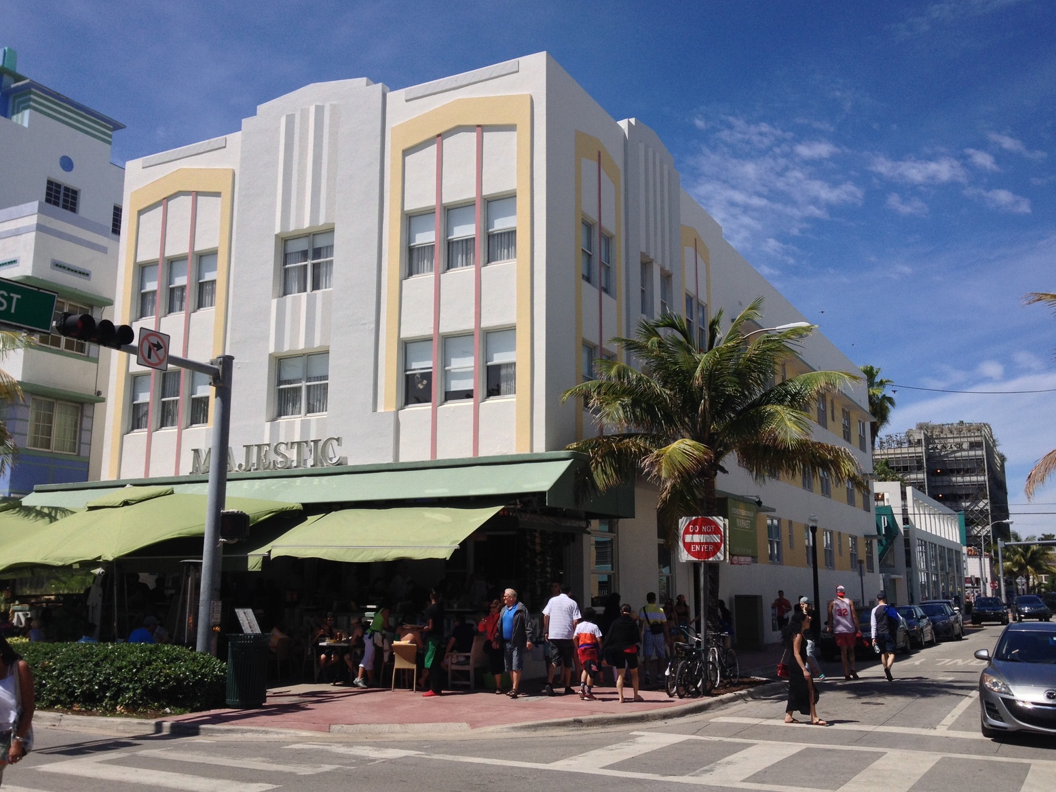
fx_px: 1098
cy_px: 390
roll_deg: +0.2
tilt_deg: +7.6
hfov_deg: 51.4
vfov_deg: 39.7
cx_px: 529
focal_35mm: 36
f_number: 2.4
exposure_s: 1/2907
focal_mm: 4.28
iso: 50
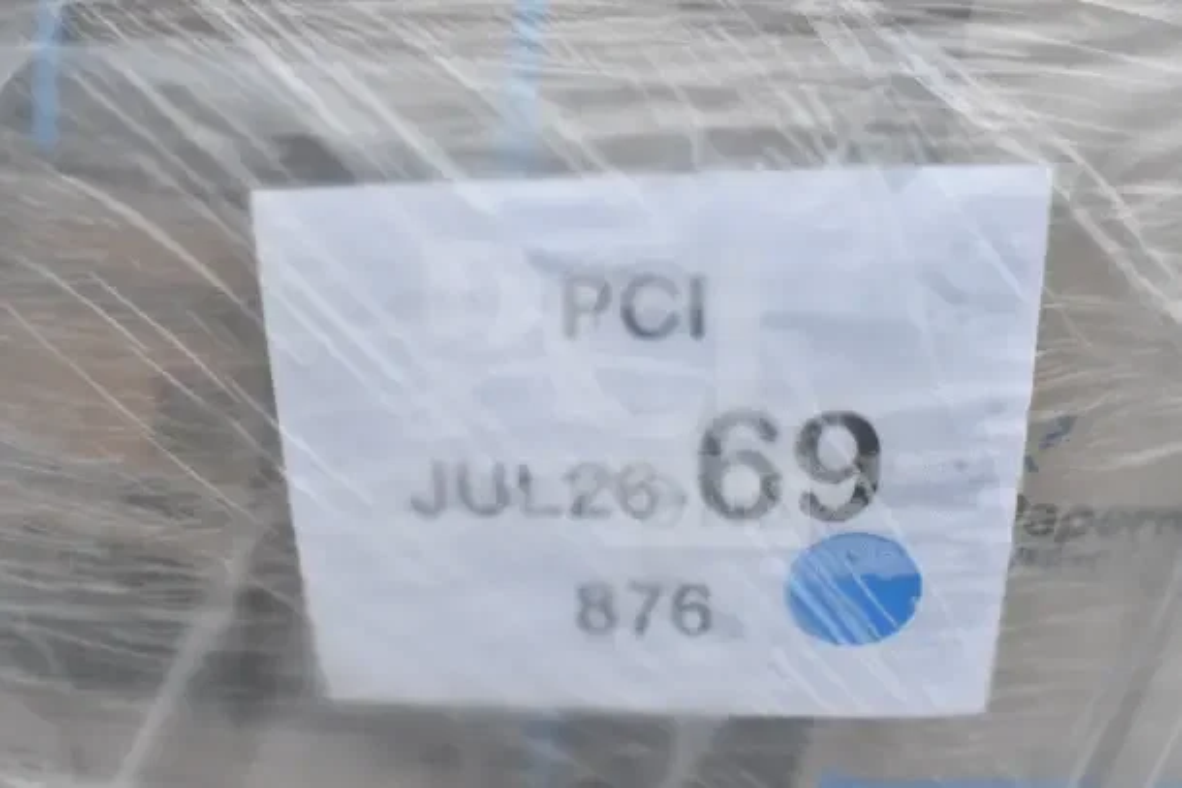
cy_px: 394
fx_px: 887
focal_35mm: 27
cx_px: 591
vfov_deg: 48.0
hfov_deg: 67.4
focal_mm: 18
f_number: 20
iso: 6400
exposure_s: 1/1250
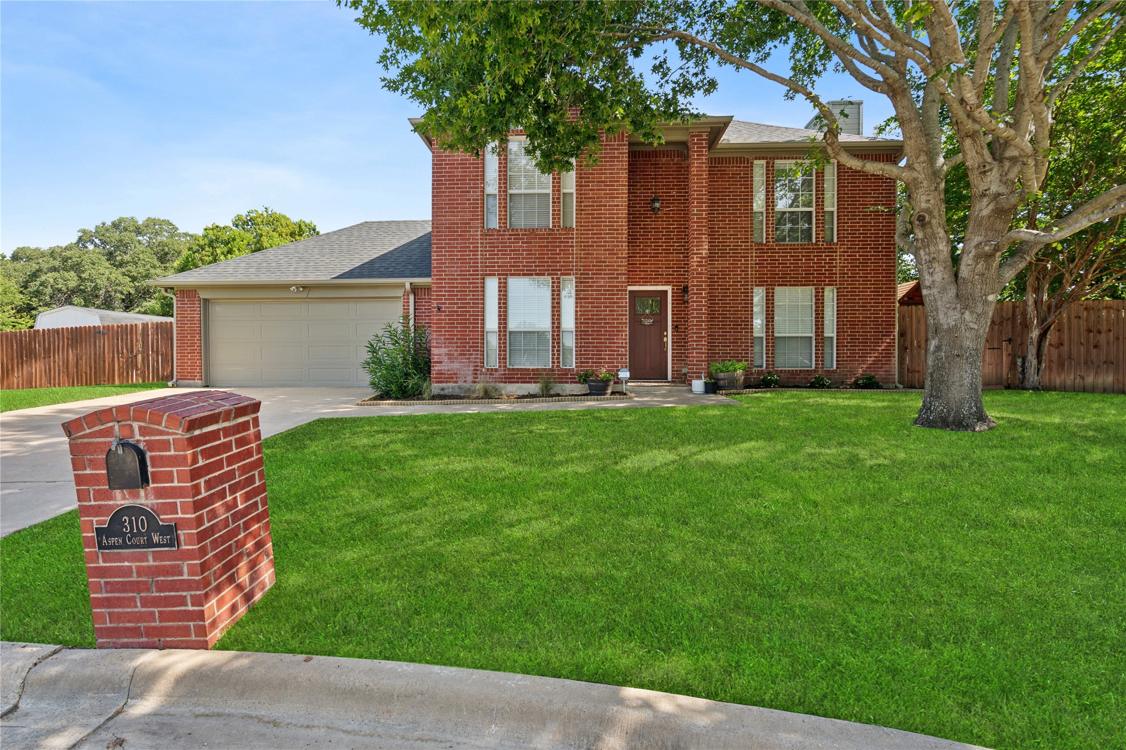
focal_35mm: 16
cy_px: 375
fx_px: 500
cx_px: 563
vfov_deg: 73.7
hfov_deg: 96.7
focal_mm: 16
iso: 160
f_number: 9
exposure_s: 1/100
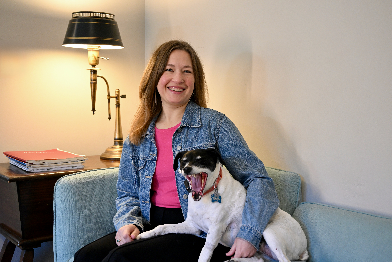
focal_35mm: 44
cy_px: 131
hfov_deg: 44.5
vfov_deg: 30.5
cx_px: 196
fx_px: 479
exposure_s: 1/80
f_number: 4.5
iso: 2000
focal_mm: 44
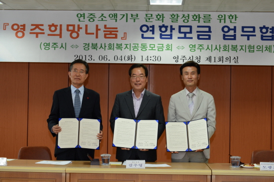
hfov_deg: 28.9
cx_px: 137
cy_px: 91
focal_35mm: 70
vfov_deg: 19.4
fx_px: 532
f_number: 5.6
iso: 400
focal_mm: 70
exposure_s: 1/60
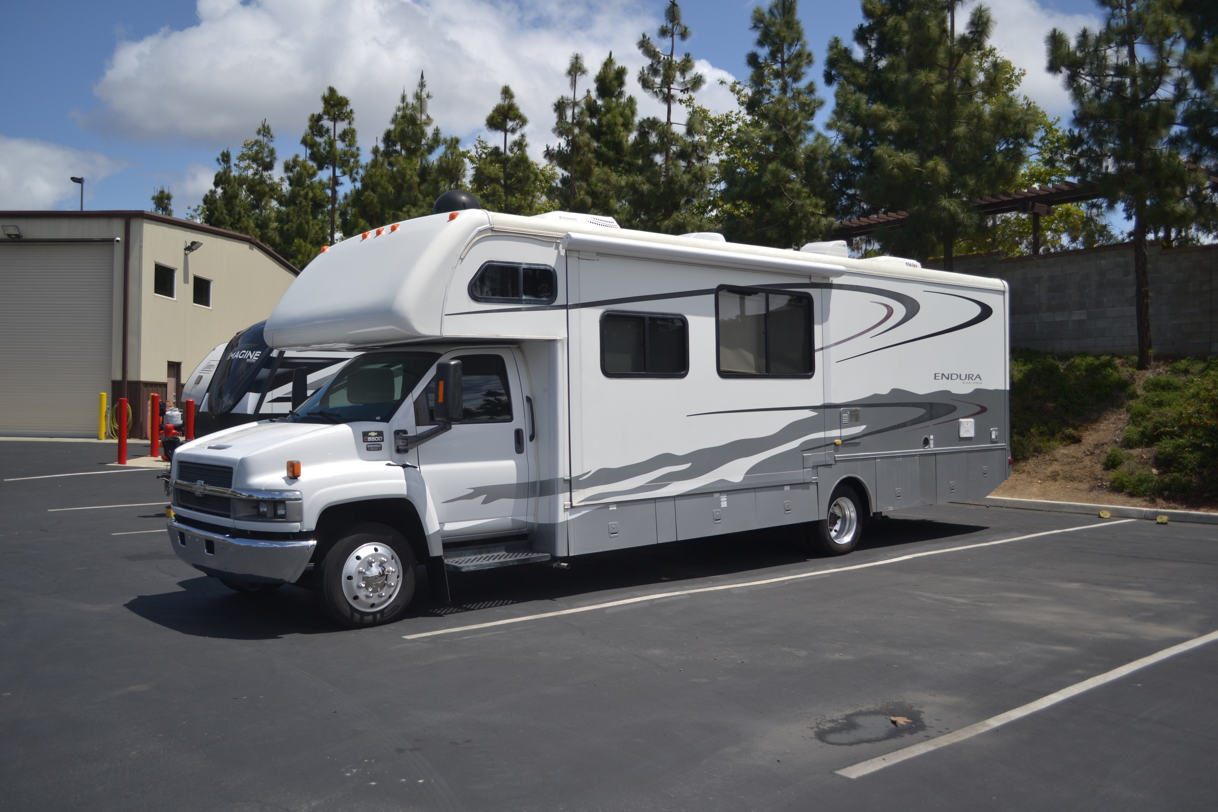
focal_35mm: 30
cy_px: 406
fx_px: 1015
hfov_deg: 61.9
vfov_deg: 43.6
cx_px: 609
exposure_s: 1/2000
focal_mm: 20
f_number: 3.8
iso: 100
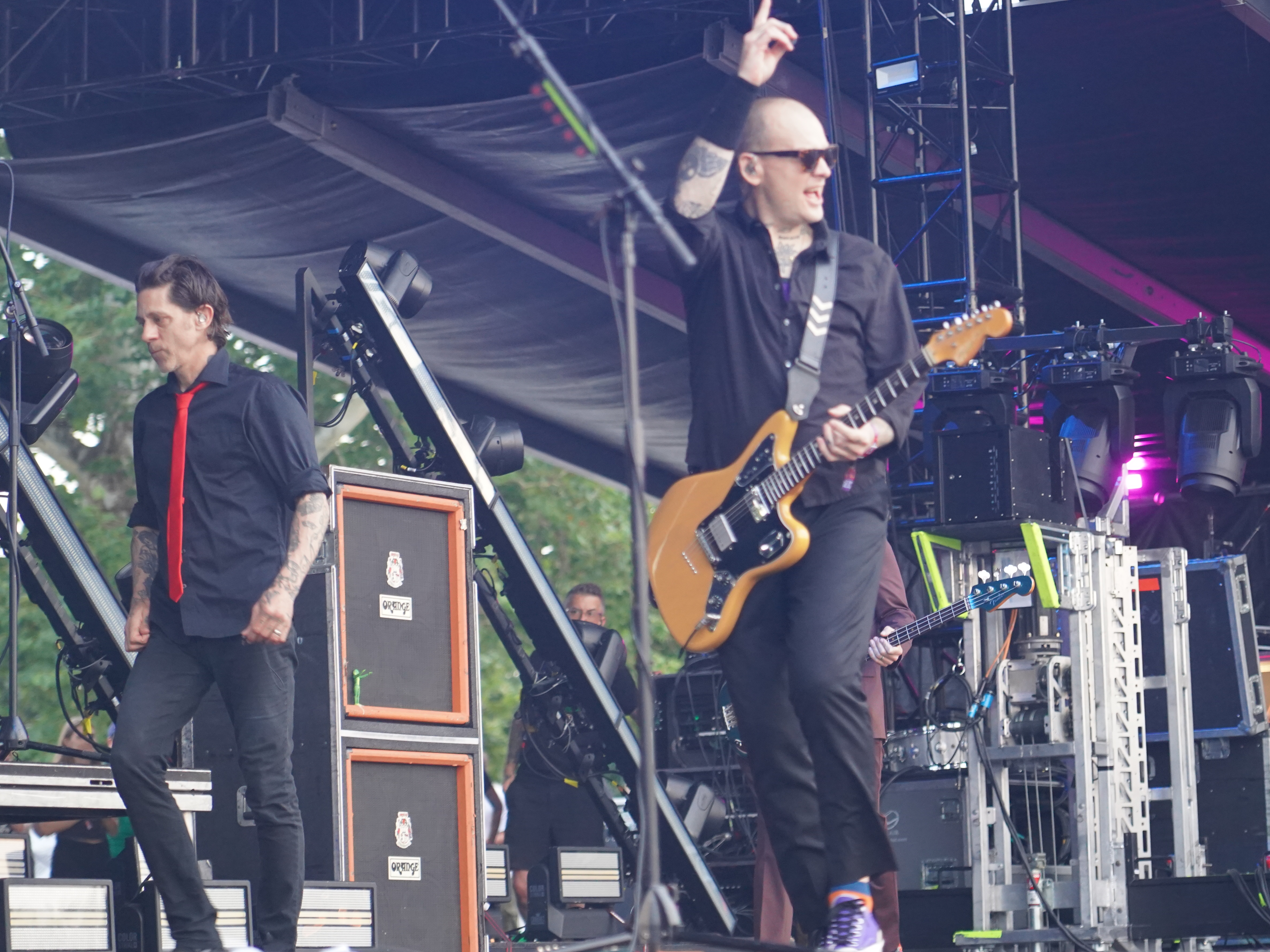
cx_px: 730
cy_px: 444
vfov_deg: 11.6
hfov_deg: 15.4
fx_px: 4696
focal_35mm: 128
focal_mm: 105
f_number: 4
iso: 4000
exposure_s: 1/160
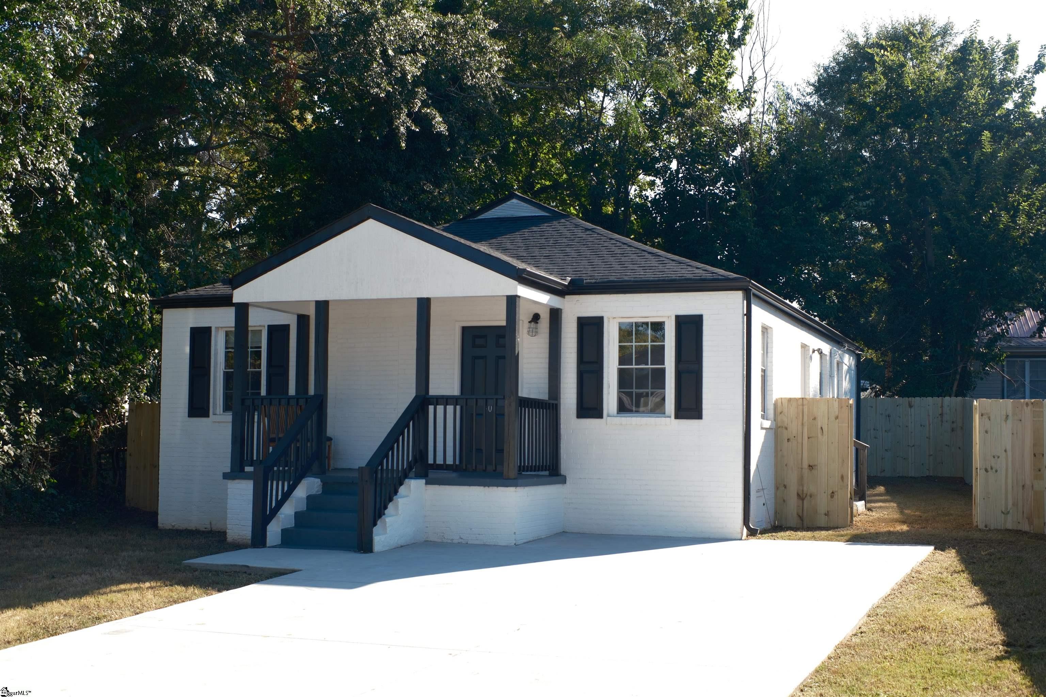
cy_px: 348
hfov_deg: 43.6
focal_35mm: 45
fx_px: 1307
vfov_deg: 29.9
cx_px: 523
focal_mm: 30
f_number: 5.6
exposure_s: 1/180
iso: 125
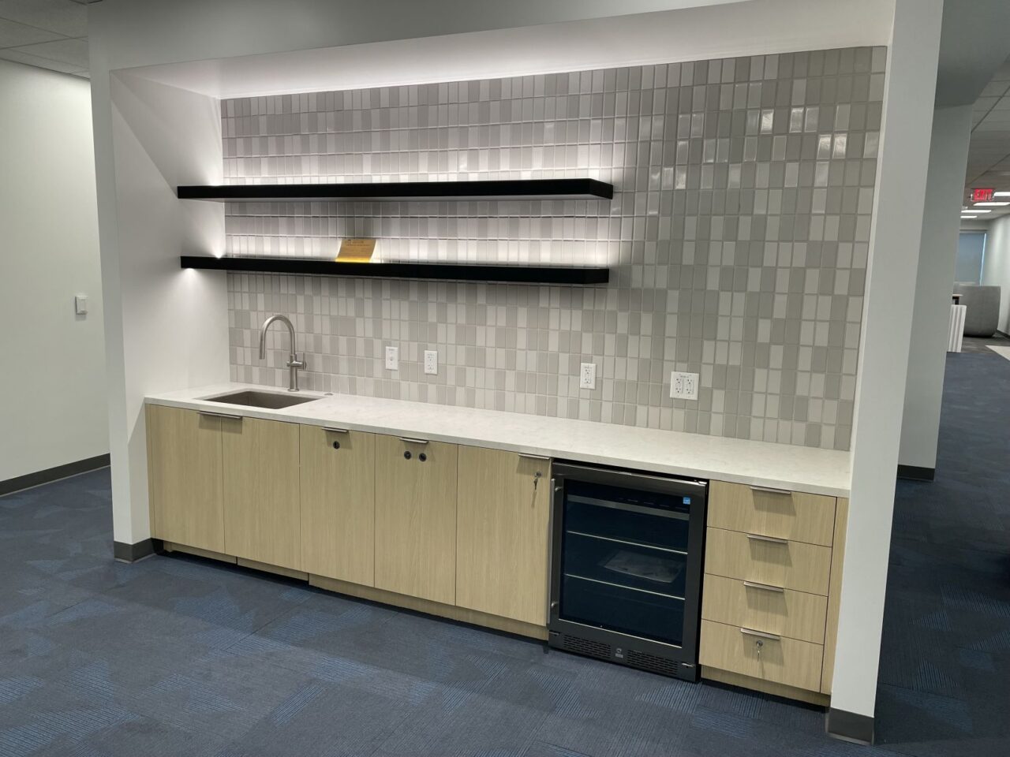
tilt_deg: -8.6
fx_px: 759
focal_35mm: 26
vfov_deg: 53.1
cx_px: 505
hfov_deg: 67.3
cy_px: 378
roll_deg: -1.2
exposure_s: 1/120
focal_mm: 4.2
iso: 64
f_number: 1.6
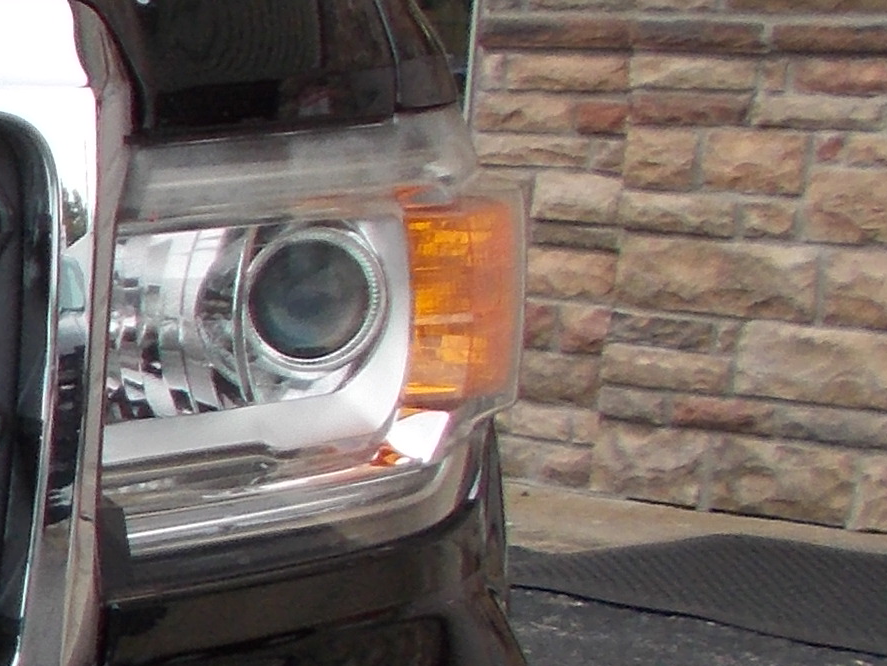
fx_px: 3461
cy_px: 600
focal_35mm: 135
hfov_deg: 12.1
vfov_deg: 10.9
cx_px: -1148
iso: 80
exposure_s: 1/320
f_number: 3.2
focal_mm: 4.6
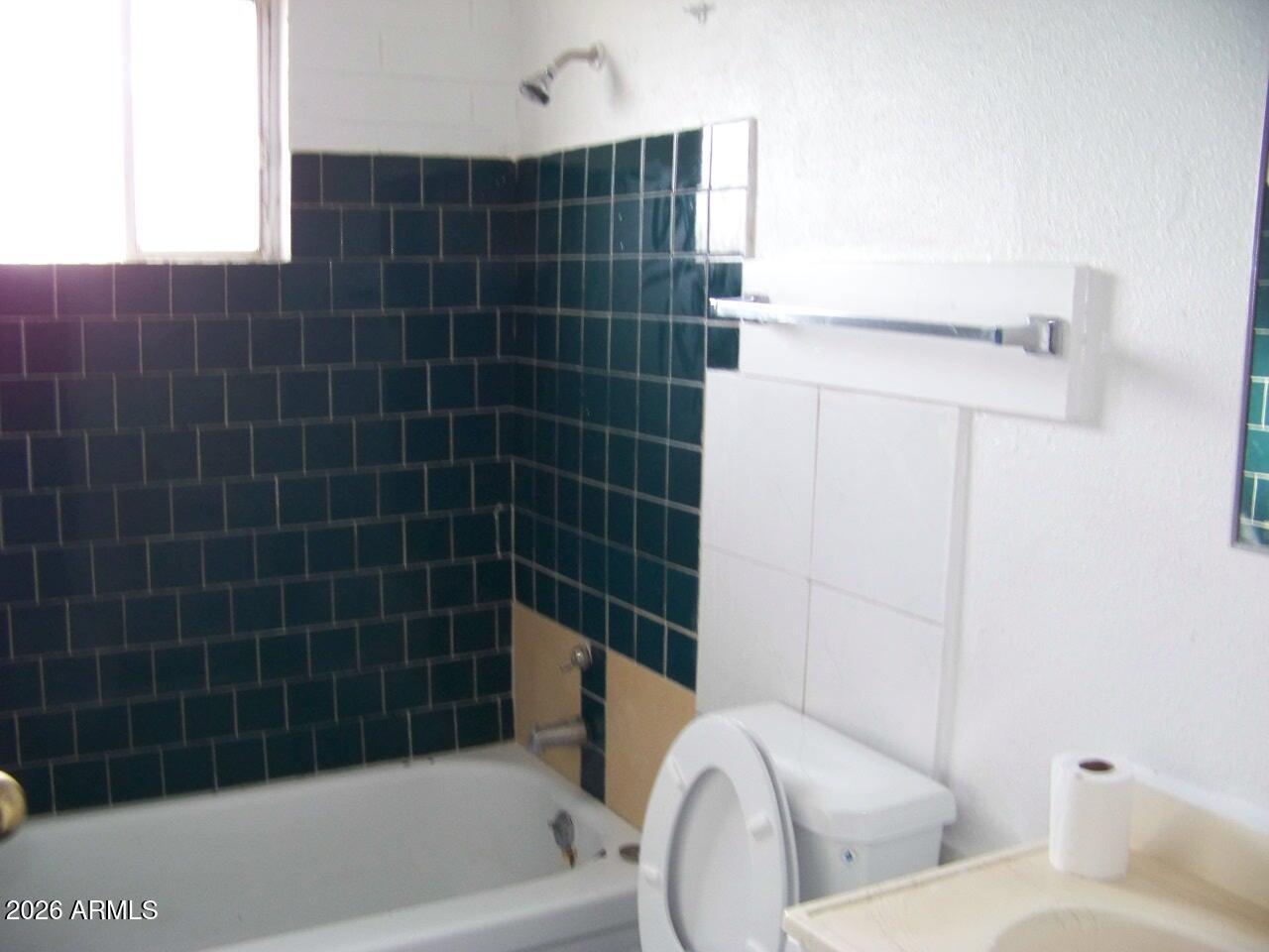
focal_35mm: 36
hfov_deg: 51.4
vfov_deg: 39.7
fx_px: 1320
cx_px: 634
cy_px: 476
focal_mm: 5.85
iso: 200
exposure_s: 1/30
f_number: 2.8
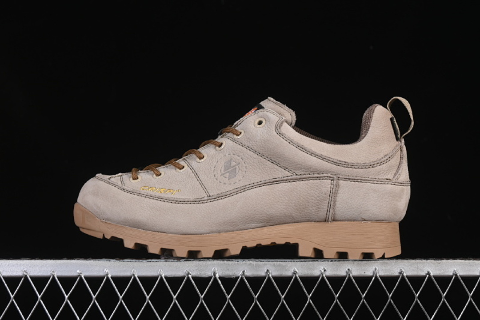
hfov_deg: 27.0
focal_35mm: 75
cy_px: 160
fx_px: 1000
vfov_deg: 18.2
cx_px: 240
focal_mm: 50
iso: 160
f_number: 8
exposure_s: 1/80
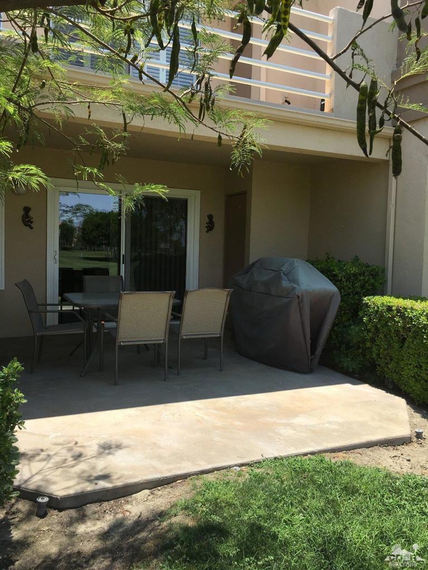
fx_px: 478
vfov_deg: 61.7
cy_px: 285
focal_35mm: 29
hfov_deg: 48.2
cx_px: 214
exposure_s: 1/874
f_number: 2.2
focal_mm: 4.15
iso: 25
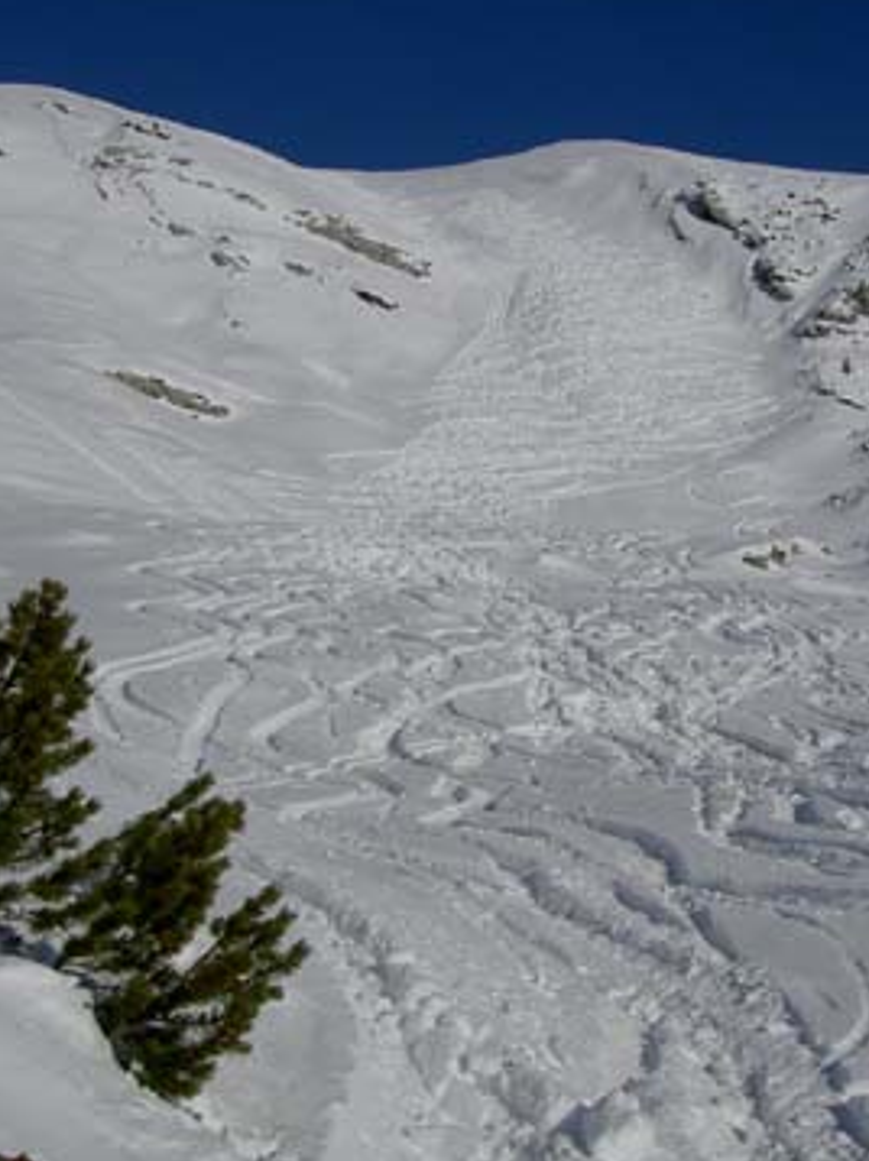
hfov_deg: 24.4
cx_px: 452
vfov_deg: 32.0
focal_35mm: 60
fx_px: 2011
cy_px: 431
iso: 100
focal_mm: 8
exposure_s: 1/2000
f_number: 4.7
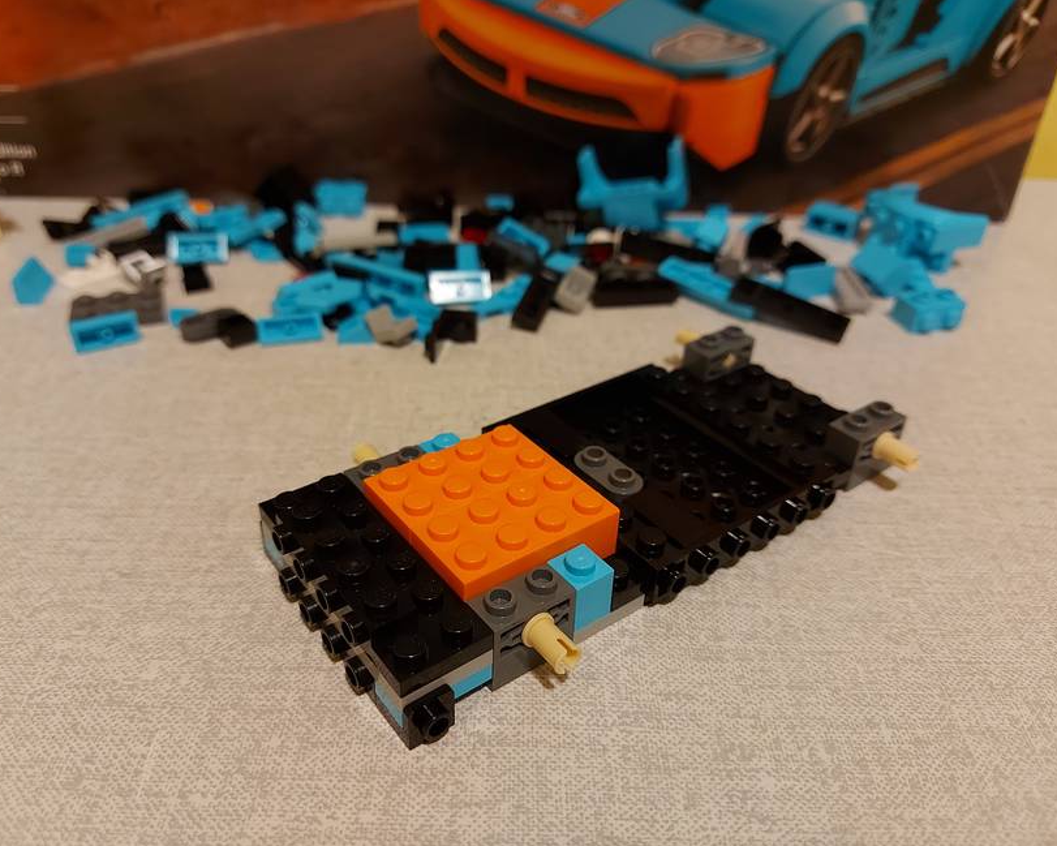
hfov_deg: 66.0
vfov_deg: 54.9
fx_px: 813
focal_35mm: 26
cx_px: 504
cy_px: 436
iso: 250
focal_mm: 5.23
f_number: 1.8
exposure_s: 1/25
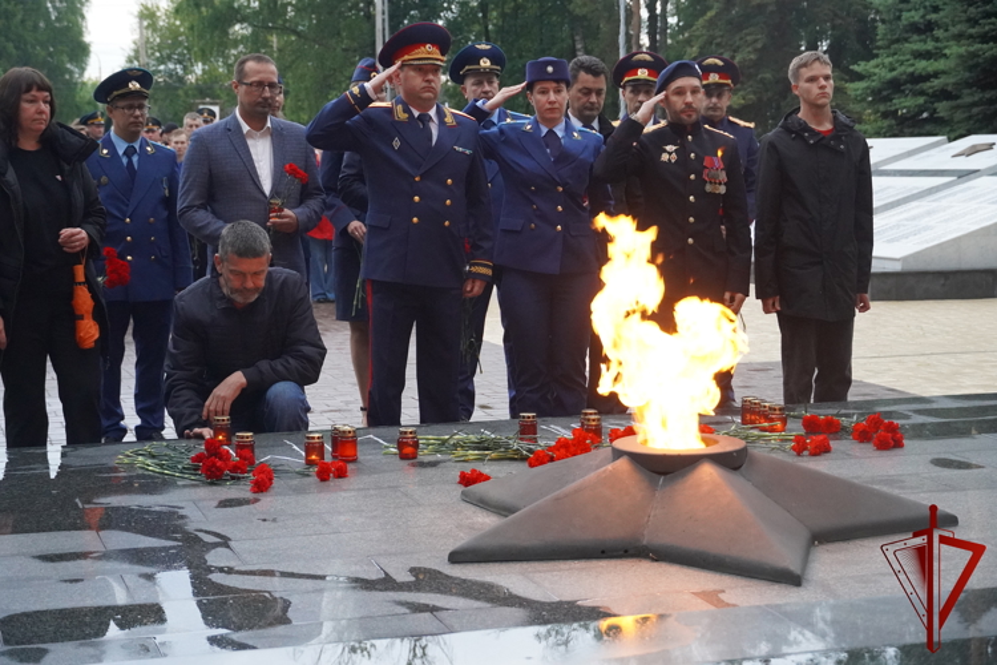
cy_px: 332
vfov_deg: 19.3
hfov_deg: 28.6
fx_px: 1952
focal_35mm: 70
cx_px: 498
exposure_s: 1/160
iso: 4000
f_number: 5
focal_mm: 47
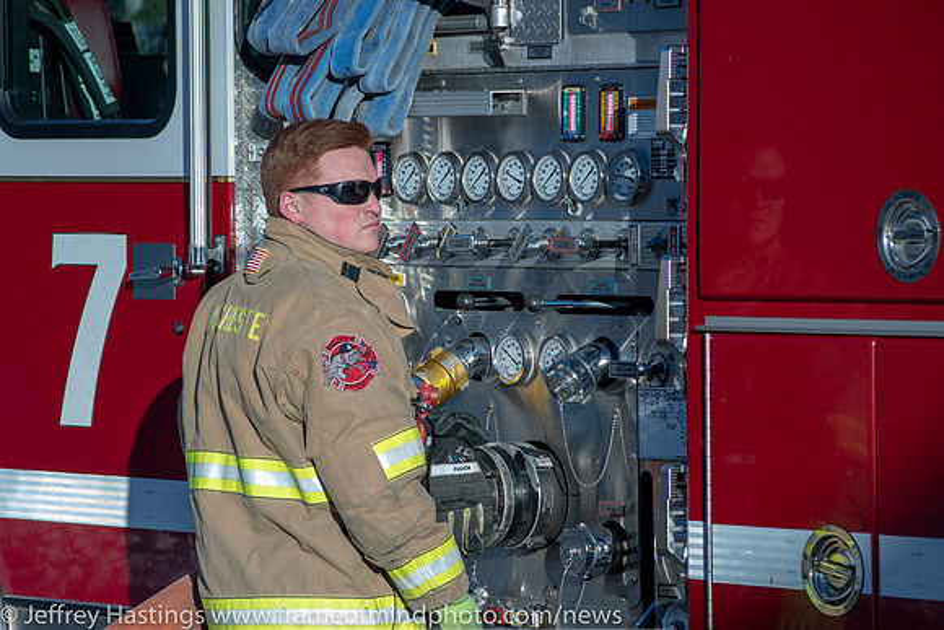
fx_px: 5294
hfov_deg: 10.2
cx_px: 372
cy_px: 309
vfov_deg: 6.8
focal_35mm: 202
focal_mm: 105
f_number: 5
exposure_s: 1/1600
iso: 320
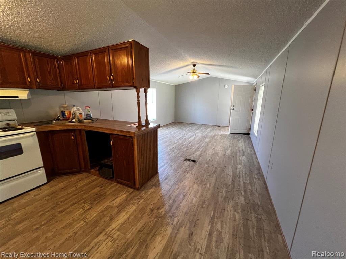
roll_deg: +0.2
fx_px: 130
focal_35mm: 13
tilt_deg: -12.4
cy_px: 130
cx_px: 173
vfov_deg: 89.9
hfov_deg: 106.2
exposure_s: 1/60
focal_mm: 1.57
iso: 200
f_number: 1.8
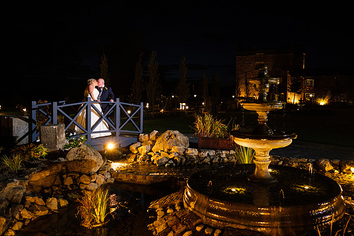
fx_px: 275
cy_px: 114
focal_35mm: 28
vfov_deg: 46.4
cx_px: 198
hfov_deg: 65.2
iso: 1000
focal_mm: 16
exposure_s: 1/200
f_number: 2.2
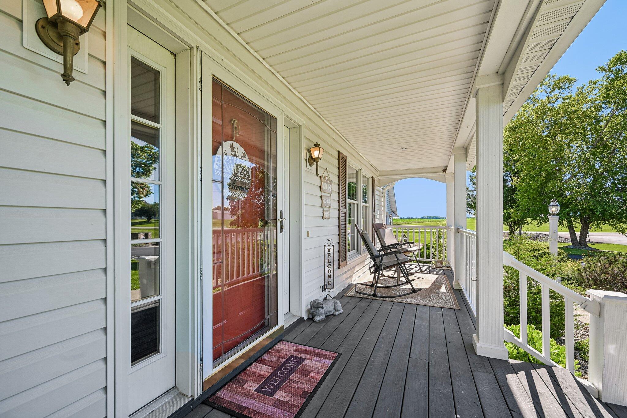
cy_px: 209
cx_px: 314
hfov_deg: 104.3
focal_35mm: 14
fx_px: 244
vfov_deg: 81.2
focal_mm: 14
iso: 100
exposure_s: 1/100
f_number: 8
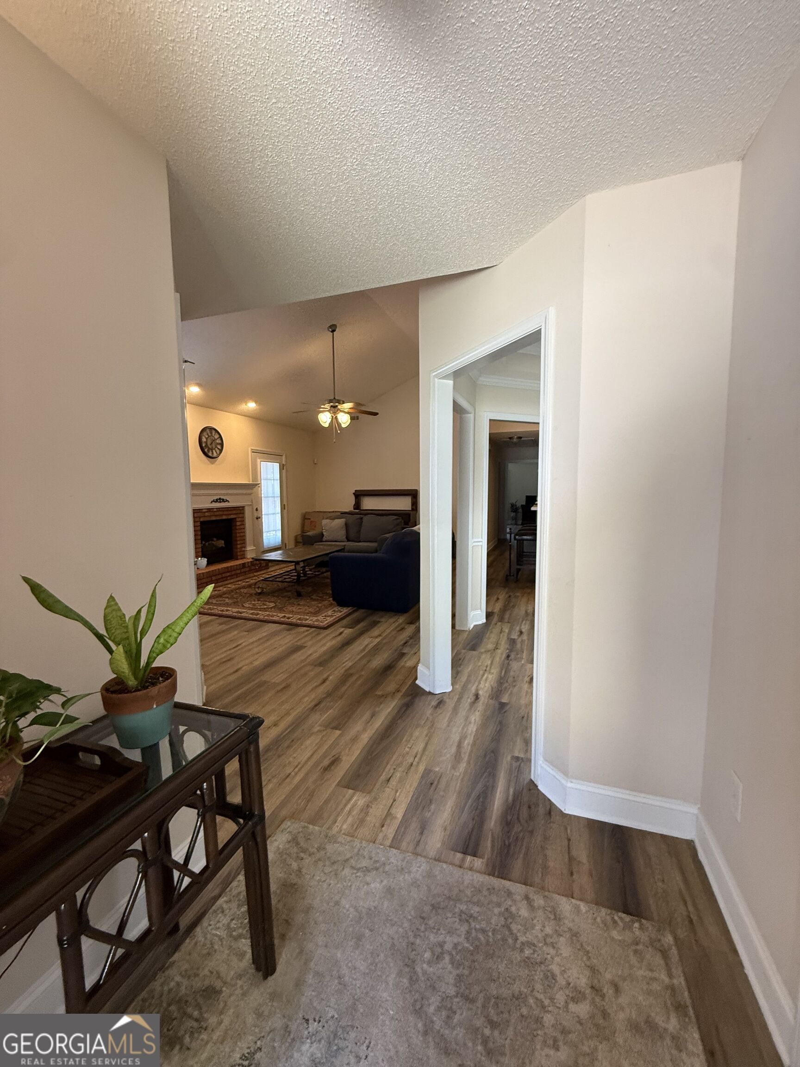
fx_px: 431
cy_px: 534
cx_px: 400
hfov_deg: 85.7
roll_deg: -1.4
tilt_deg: -5.2
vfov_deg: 102.1
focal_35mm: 14
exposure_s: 1/60
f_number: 2.2
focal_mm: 2.22
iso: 320
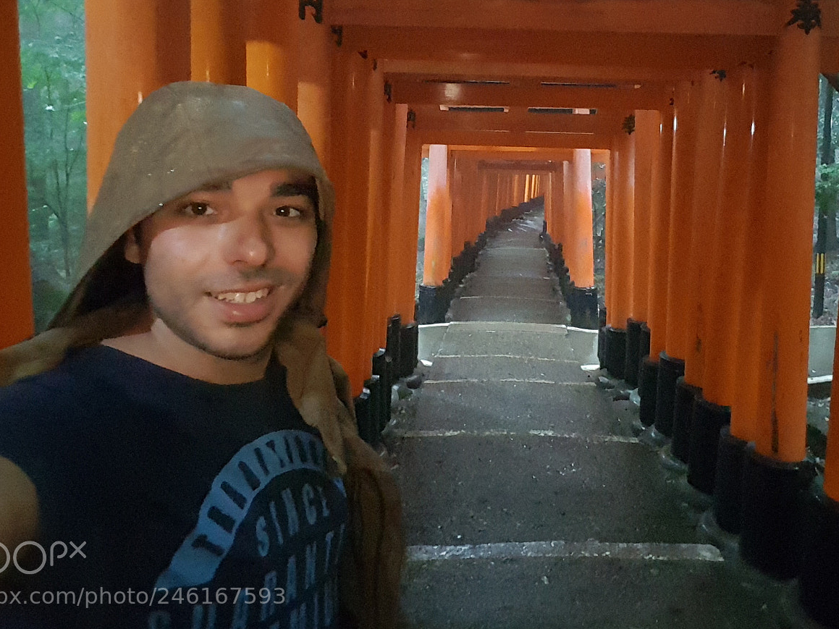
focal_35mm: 29
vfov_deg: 47.6
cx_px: 486
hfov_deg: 61.3
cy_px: 219
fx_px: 703
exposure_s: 1/12
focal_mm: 2.1
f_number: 1.7
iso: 800
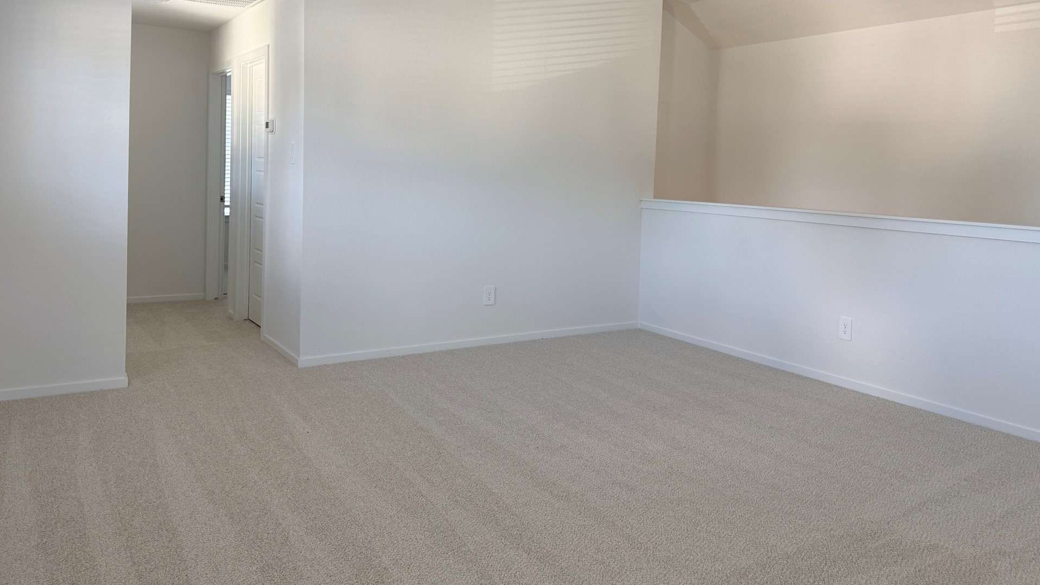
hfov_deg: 67.9
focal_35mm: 28
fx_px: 772
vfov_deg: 40.9
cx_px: 509
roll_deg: -1.3
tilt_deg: -1.6
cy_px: 191
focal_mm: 6.76
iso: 200
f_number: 1.78
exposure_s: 1/120
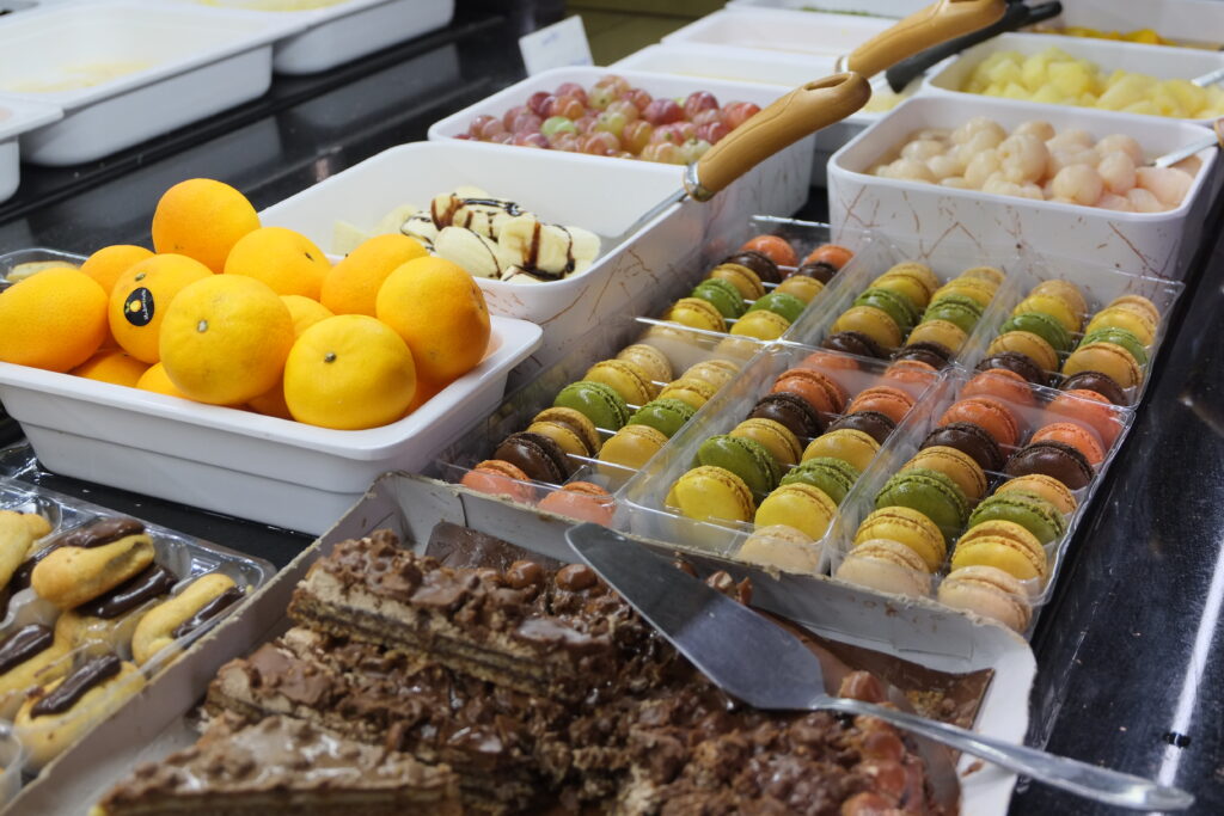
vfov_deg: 27.5
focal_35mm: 49
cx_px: 612
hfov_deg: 40.3
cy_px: 408
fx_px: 1666
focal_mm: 32.5
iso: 800
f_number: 5
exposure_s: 1/80
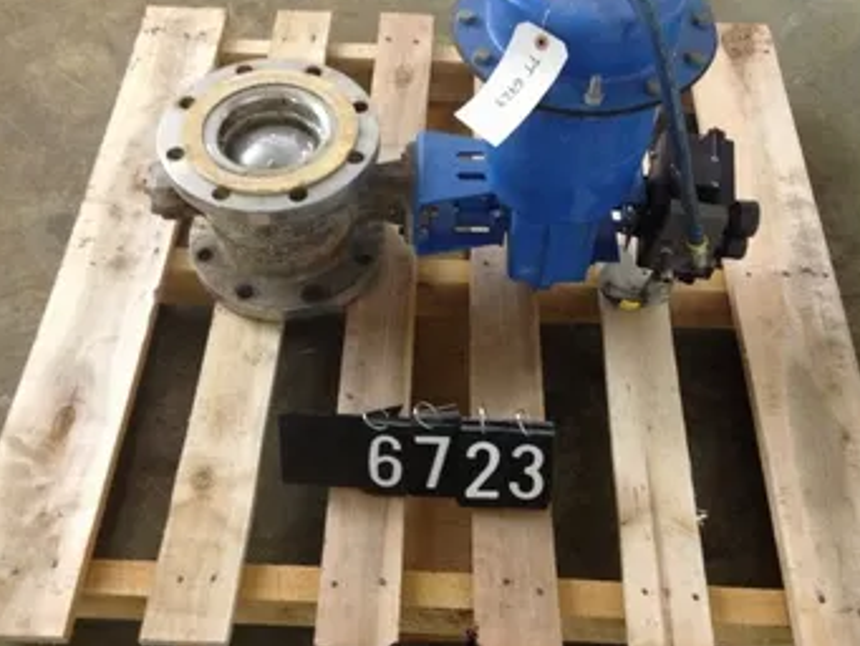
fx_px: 1019
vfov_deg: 35.1
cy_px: 300
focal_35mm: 41
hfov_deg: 45.8
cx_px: 419
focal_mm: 4.28
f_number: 2.4
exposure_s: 1/20
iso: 250
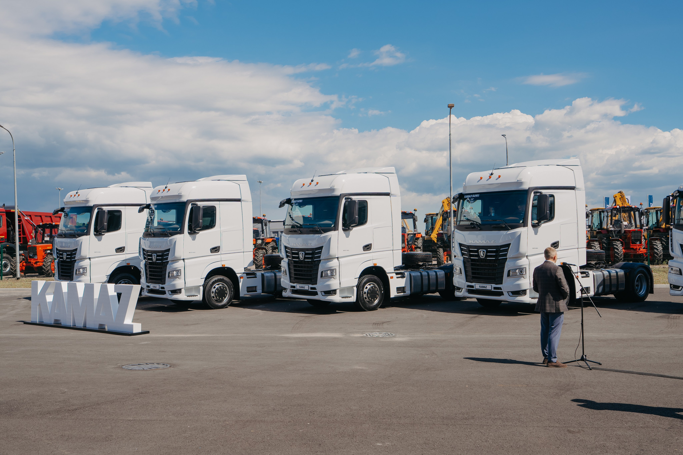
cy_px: 228
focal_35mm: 35
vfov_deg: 37.9
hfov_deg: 54.4
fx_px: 664
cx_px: 342
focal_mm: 35
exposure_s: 1/400
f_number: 6.3
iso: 100
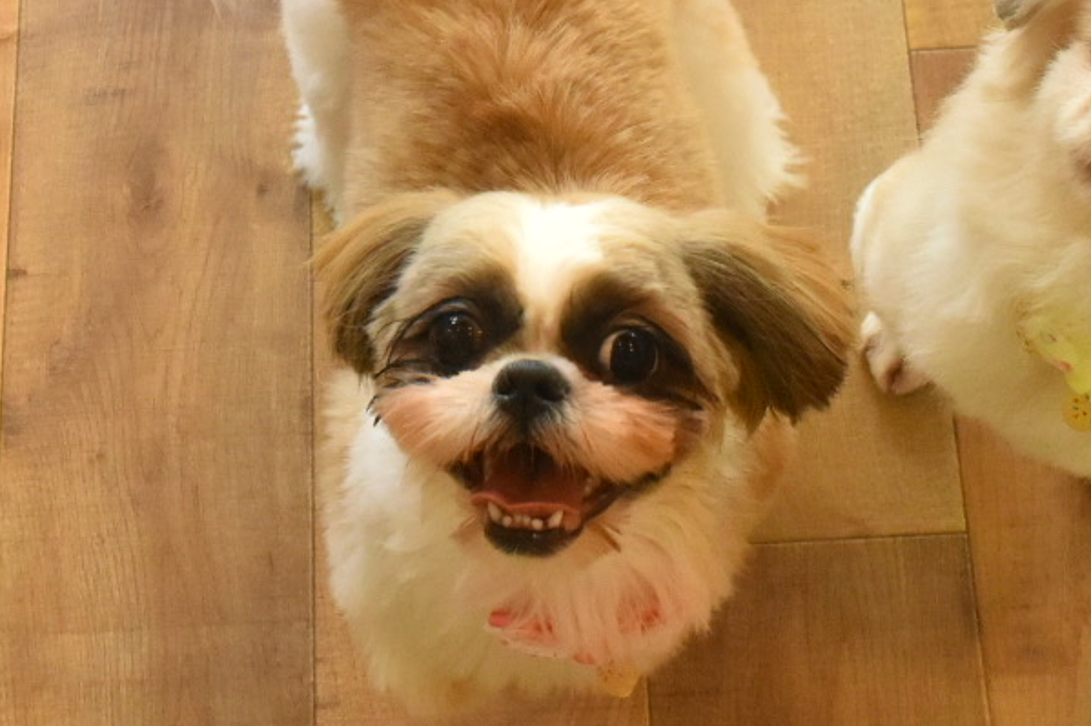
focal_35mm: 73
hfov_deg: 27.7
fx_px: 2212
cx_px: 495
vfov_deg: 18.4
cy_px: 86
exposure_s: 1/400
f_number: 5.6
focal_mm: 18
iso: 3200
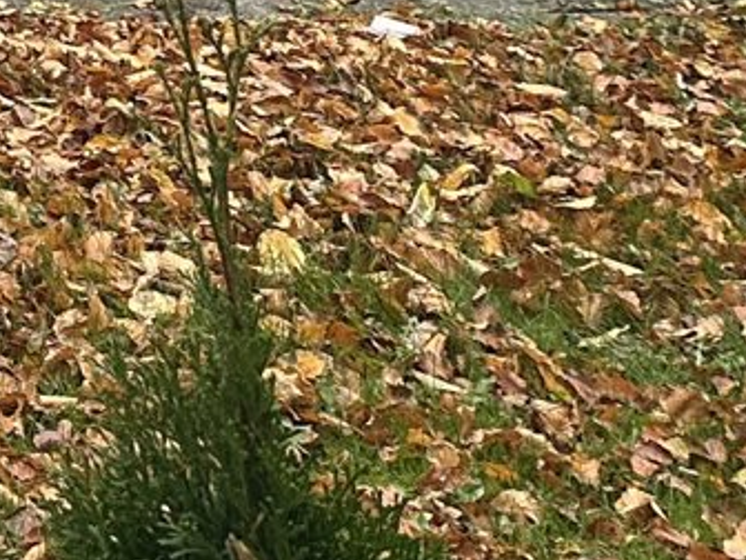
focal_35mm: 143
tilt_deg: +2.5
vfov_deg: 9.1
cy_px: -884
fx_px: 3082
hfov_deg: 10.7
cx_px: -1319
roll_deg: +0.3
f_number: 1.78
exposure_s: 1/694
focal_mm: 6.86
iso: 80
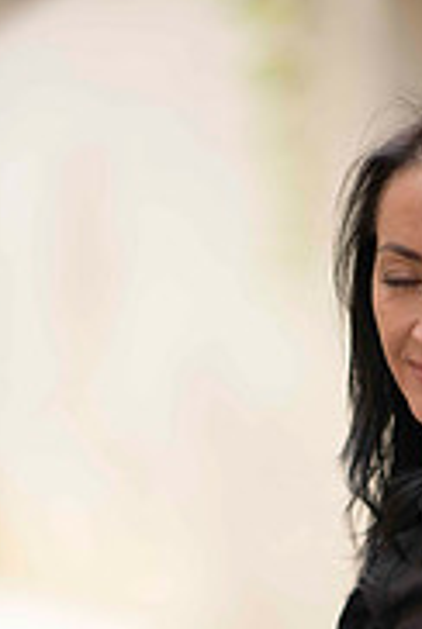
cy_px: 774
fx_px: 4537
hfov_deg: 5.3
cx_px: 436
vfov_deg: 7.9
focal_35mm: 259
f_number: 1.6
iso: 64
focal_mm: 105
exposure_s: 1/250
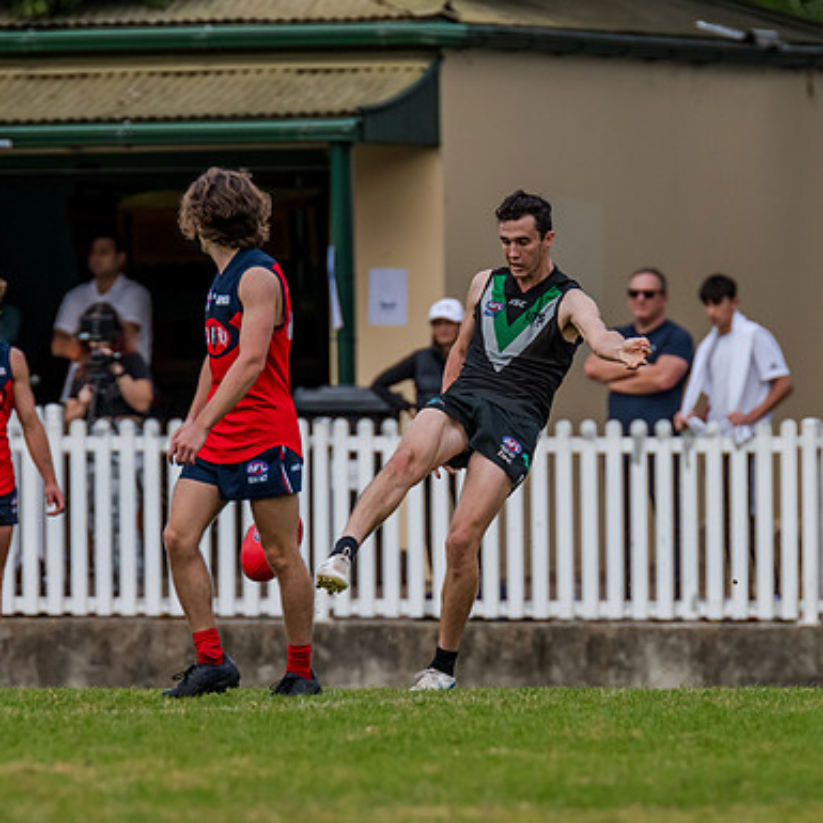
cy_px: 372
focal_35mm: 825
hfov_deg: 2.1
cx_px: 454
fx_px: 22191
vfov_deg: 2.1
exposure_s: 1/1600
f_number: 6.3
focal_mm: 420
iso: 800
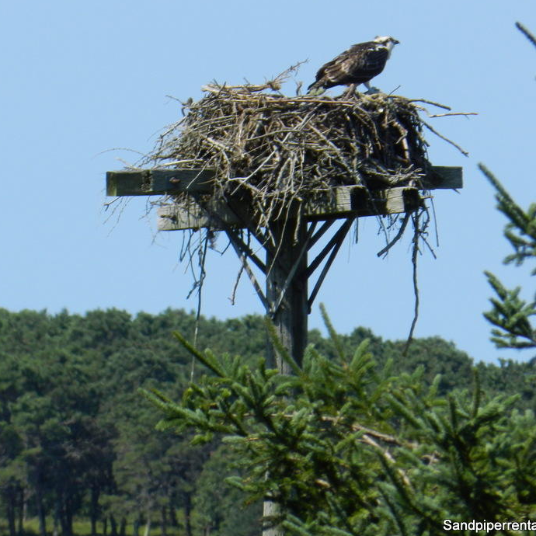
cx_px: 204
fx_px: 18167
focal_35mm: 1037
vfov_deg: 1.7
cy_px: 257
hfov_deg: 1.7
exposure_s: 1/320
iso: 160
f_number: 8
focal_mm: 144
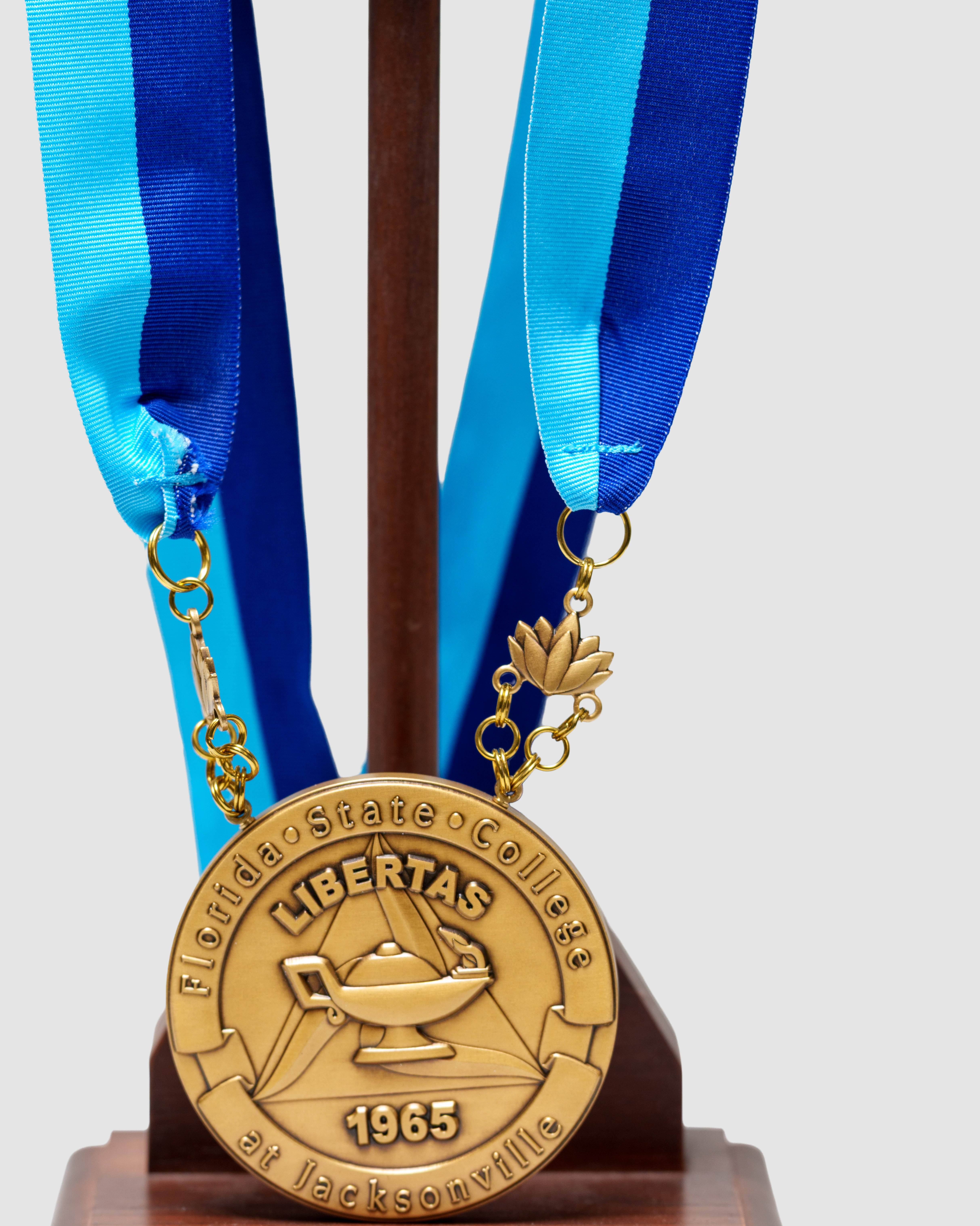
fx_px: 6091
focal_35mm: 168
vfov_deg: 11.5
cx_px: 396
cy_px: 567
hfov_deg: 9.2
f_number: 4.5
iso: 160
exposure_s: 1/200
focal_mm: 116.7
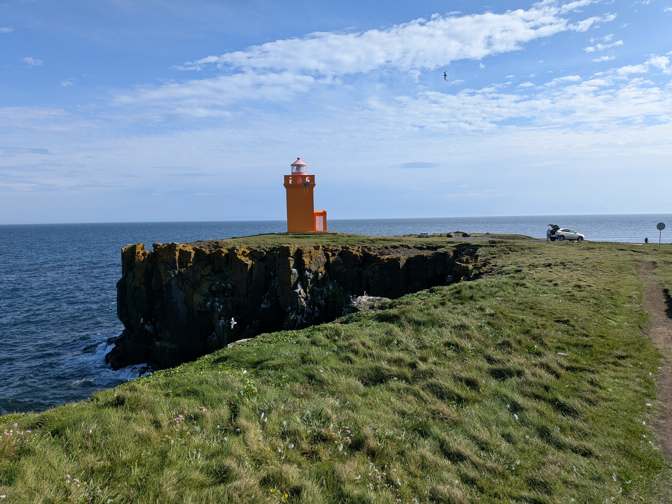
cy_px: 252
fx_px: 466
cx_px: 336
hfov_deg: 71.6
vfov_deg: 56.8
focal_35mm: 24
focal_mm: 4.53
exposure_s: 1/1754
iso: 27
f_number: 1.7
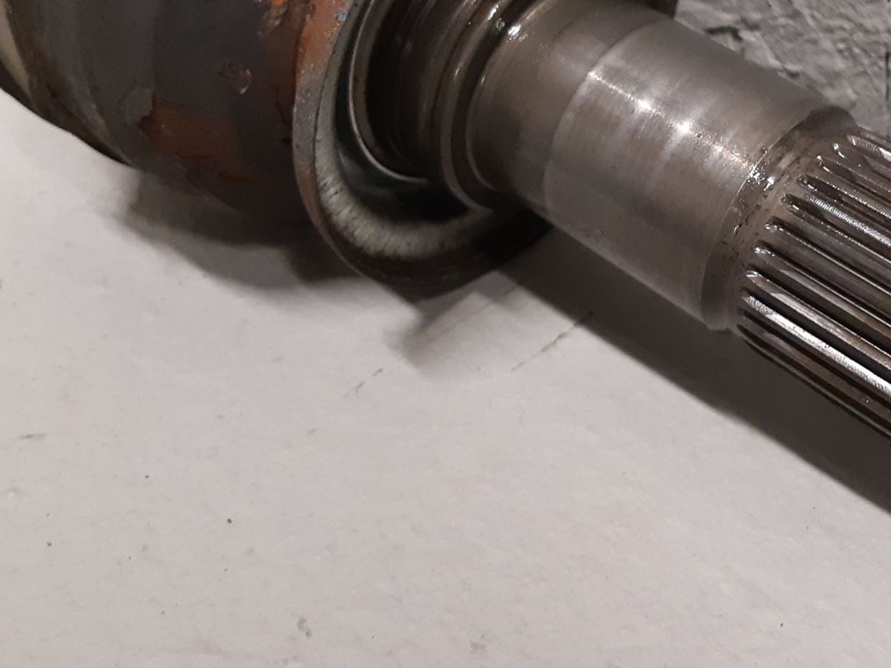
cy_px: 185
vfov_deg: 28.2
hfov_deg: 36.9
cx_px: 626
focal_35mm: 51
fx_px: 1313
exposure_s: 1/50
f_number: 1.7
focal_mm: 3.93
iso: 250
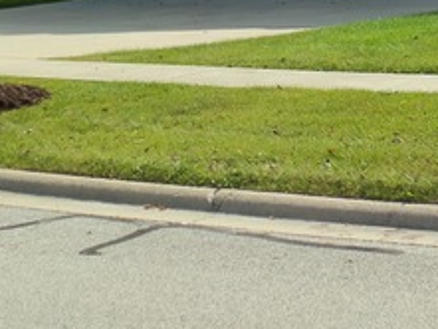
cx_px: 495
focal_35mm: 110
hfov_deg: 17.2
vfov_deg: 13.0
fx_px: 1393
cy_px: -101
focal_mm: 6.7
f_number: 3.7
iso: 80
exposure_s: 1/320
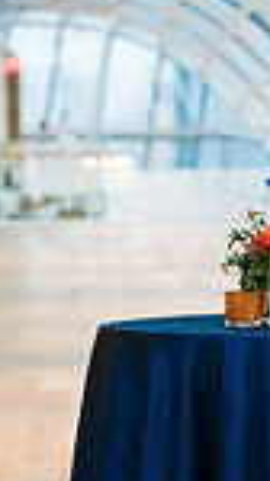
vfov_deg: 9.8
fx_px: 2810
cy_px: 292
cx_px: 270
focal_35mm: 220
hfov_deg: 5.5
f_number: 2.8
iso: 5000
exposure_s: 1/160
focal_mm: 70
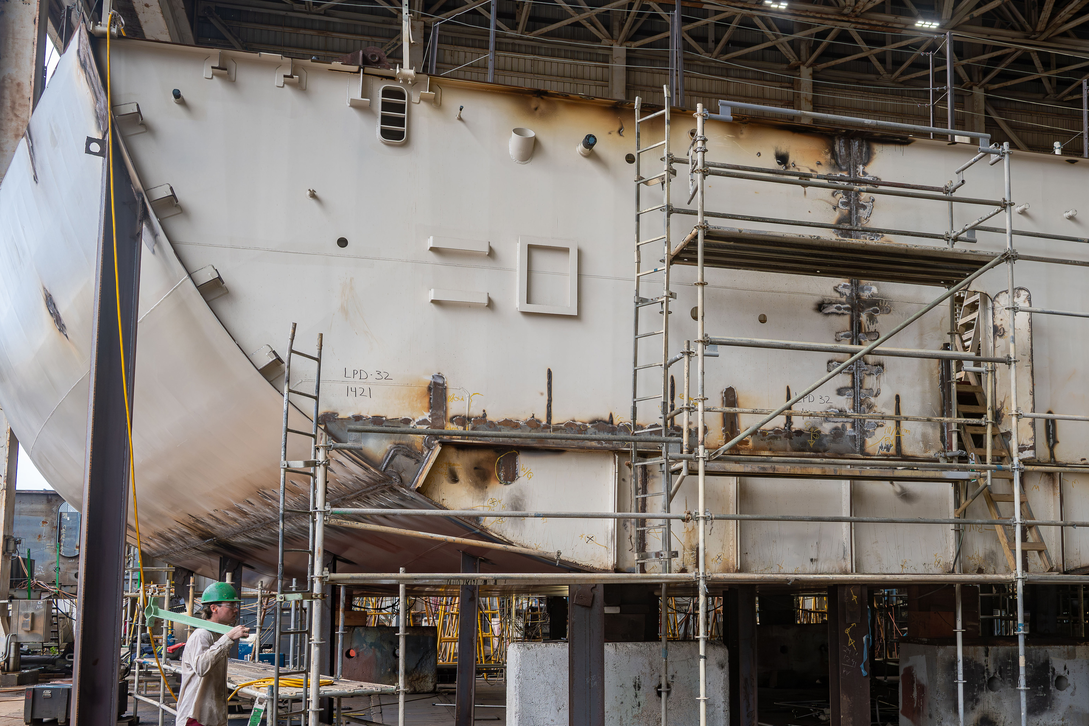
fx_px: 1210
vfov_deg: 33.3
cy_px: 441
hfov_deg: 47.8
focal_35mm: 40
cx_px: 712
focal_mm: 28
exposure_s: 1/250
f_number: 5
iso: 250
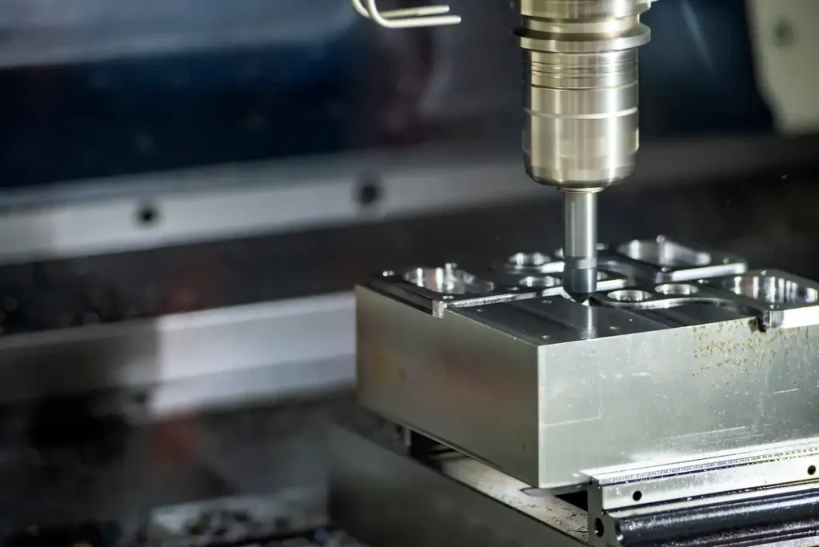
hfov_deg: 10.3
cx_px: 410
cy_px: 274
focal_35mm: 200
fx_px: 4552
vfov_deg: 6.9
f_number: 4
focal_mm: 200
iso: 2000
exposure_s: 1/640
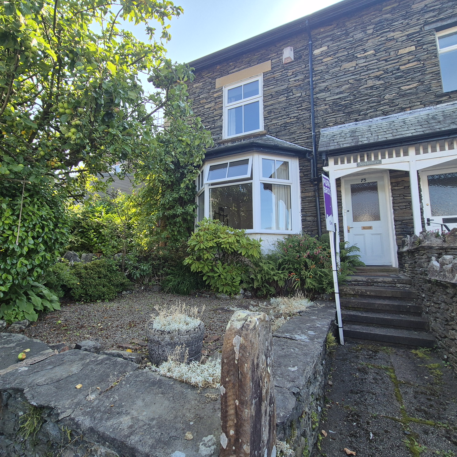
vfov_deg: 87.4
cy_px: 219
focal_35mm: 16
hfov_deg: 87.2
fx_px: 239
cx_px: 209
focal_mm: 2.2
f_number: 2.2
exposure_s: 1/432
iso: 50
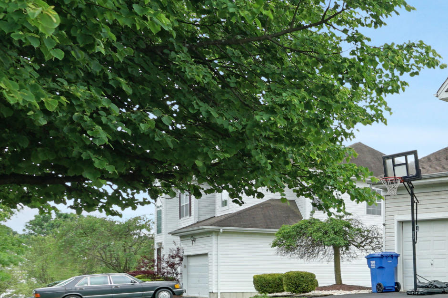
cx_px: 654
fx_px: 635
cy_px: 275
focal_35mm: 51
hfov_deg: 27.9
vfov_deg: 25.5
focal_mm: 16
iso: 200
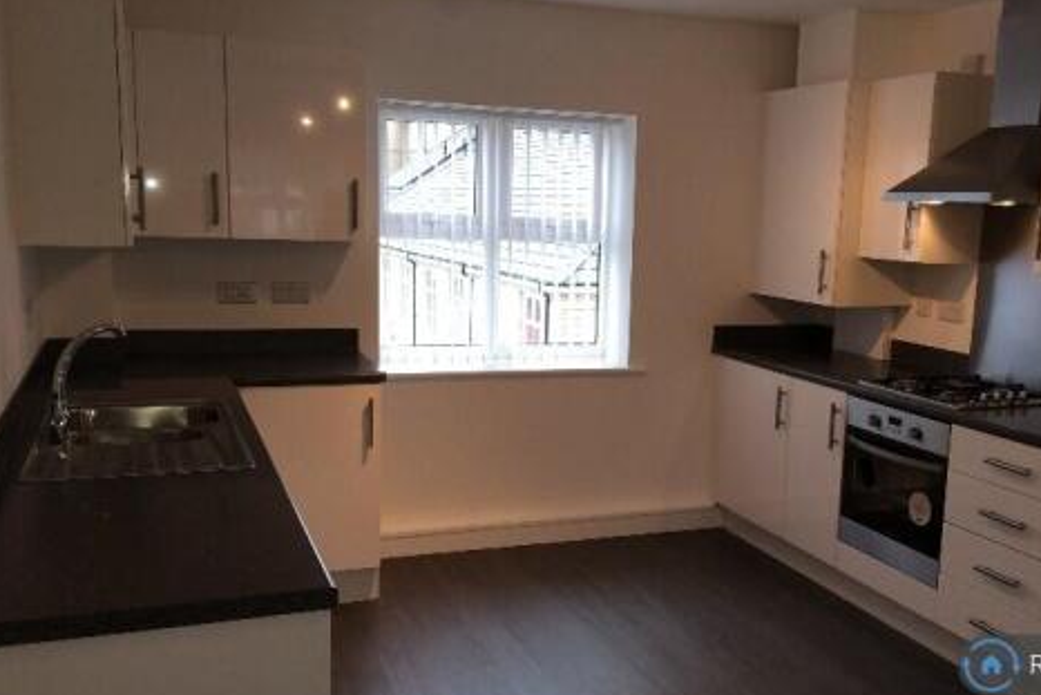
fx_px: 1128
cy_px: 394
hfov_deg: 49.4
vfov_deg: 34.2
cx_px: 602
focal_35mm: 39
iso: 50
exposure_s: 1/60
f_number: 2.2
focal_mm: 4.12
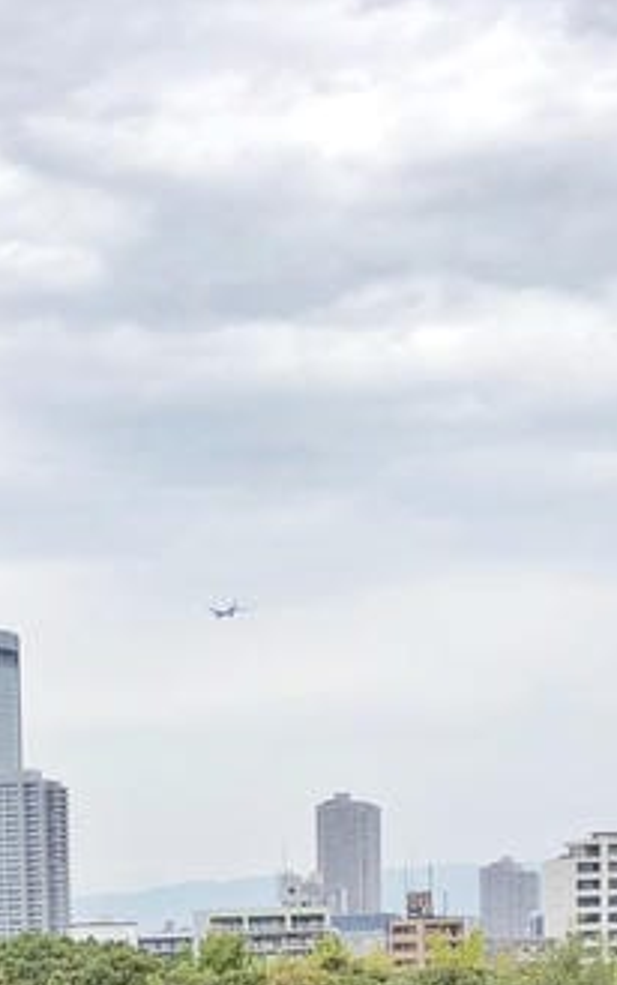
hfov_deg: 11.6
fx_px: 3009
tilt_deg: -6.6
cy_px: 1296
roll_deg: +1.1
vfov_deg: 17.4
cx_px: -6
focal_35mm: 112
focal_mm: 3.99
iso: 20
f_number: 1.8
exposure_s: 1/528
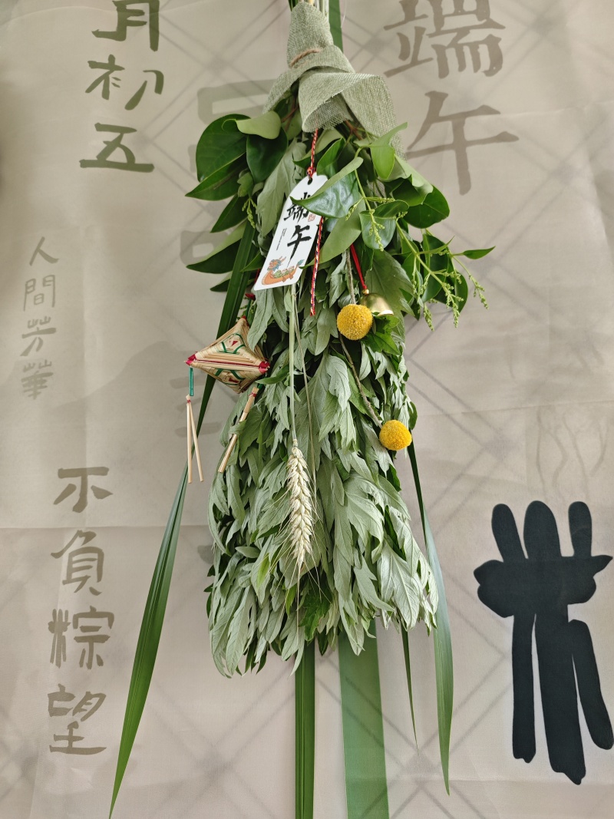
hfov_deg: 58.9
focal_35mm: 23
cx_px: 307
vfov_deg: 73.9
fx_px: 544
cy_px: 410
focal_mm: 6.55
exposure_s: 1/100
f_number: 1.6
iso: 250
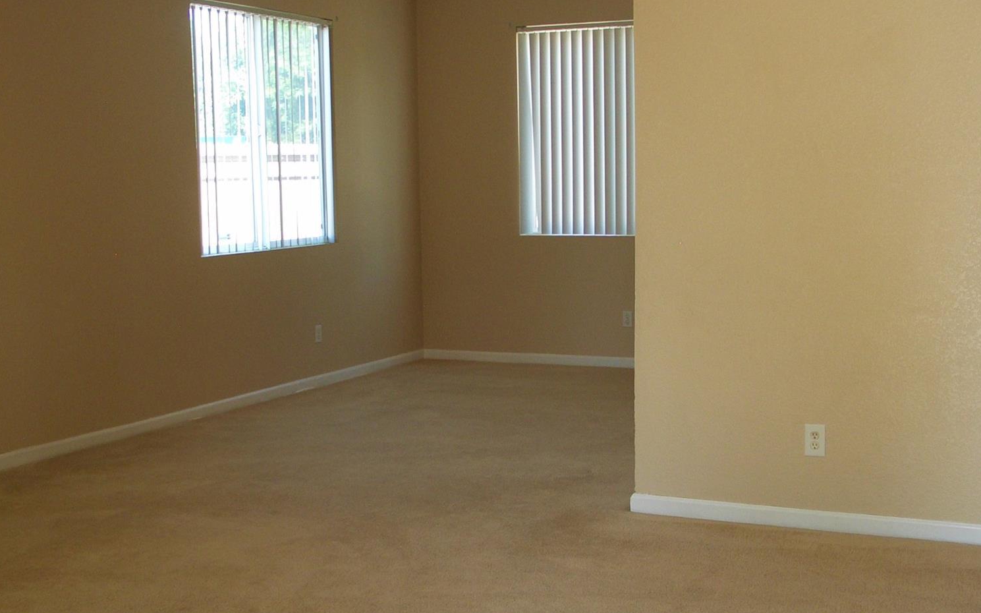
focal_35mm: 47
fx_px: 1256
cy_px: 427
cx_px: 491
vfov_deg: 27.2
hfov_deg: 42.7
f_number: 2.8
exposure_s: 1/80
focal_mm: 7.1
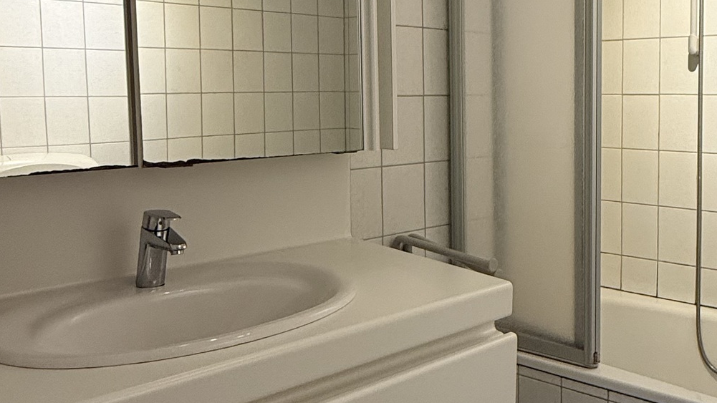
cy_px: 147
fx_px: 741
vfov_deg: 30.3
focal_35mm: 39
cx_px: 569
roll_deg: -0.6
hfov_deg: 48.8
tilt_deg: -4.9
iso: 200
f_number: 2.2
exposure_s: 1/100
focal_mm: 2.22
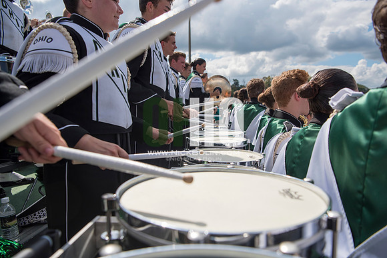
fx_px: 280
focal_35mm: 26
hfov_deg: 69.4
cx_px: 194
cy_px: 129
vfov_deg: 49.6
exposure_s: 1/2500
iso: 200
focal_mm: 26
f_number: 4.5
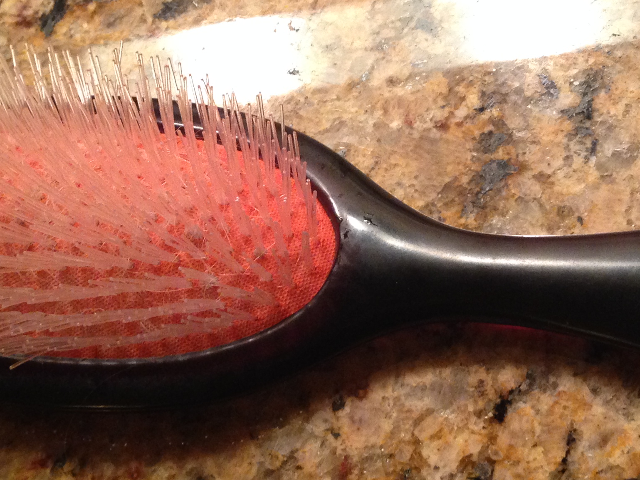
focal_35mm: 70
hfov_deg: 27.7
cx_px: 390
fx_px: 1294
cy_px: 223
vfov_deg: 21.0
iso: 320
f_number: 2.4
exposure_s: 1/20
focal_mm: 4.12
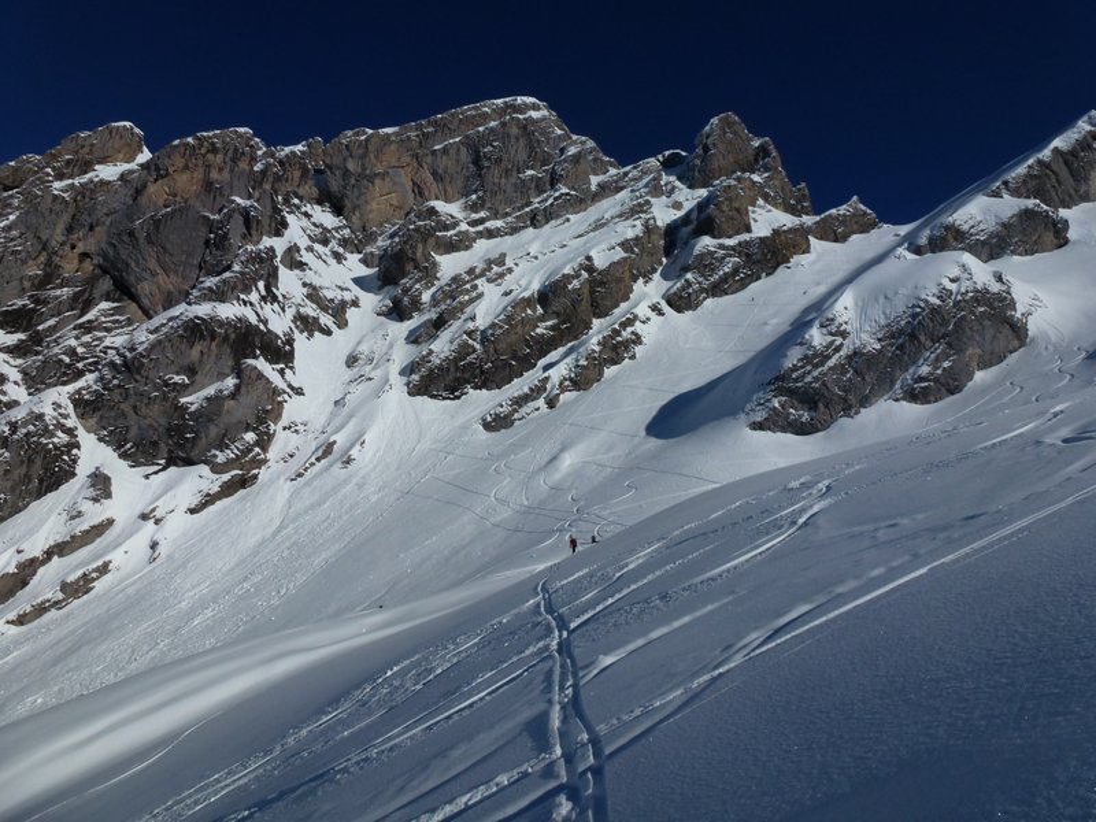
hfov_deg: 71.6
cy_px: 411
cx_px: 548
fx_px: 760
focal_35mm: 24
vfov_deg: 56.8
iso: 100
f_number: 5.6
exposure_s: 1/2000
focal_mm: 4.3
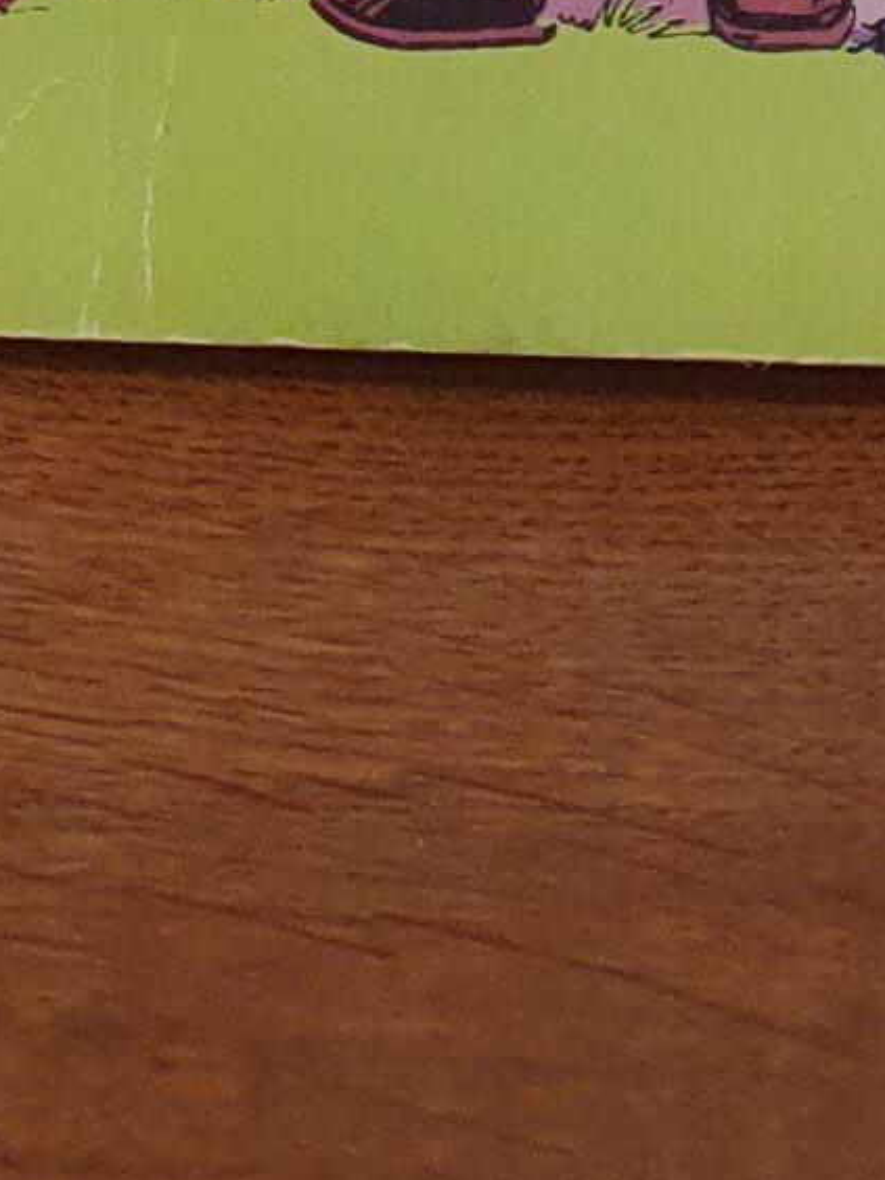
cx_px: 121
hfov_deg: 12.5
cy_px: -1303
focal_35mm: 118
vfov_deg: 13.7
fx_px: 4022
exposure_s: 1/50
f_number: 1.5
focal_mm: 4.32
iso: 250
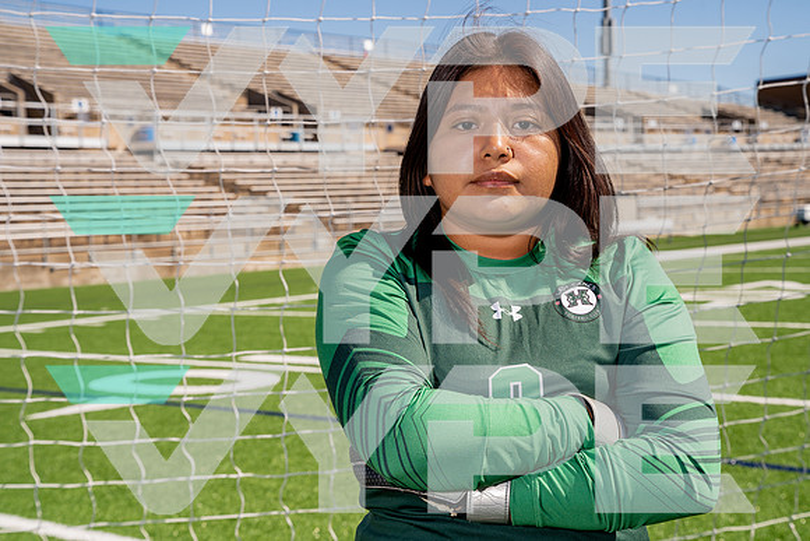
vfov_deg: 23.0
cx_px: 405
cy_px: 270
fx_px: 1328
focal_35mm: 59
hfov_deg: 33.9
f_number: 8
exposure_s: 1/250
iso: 100
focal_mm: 59
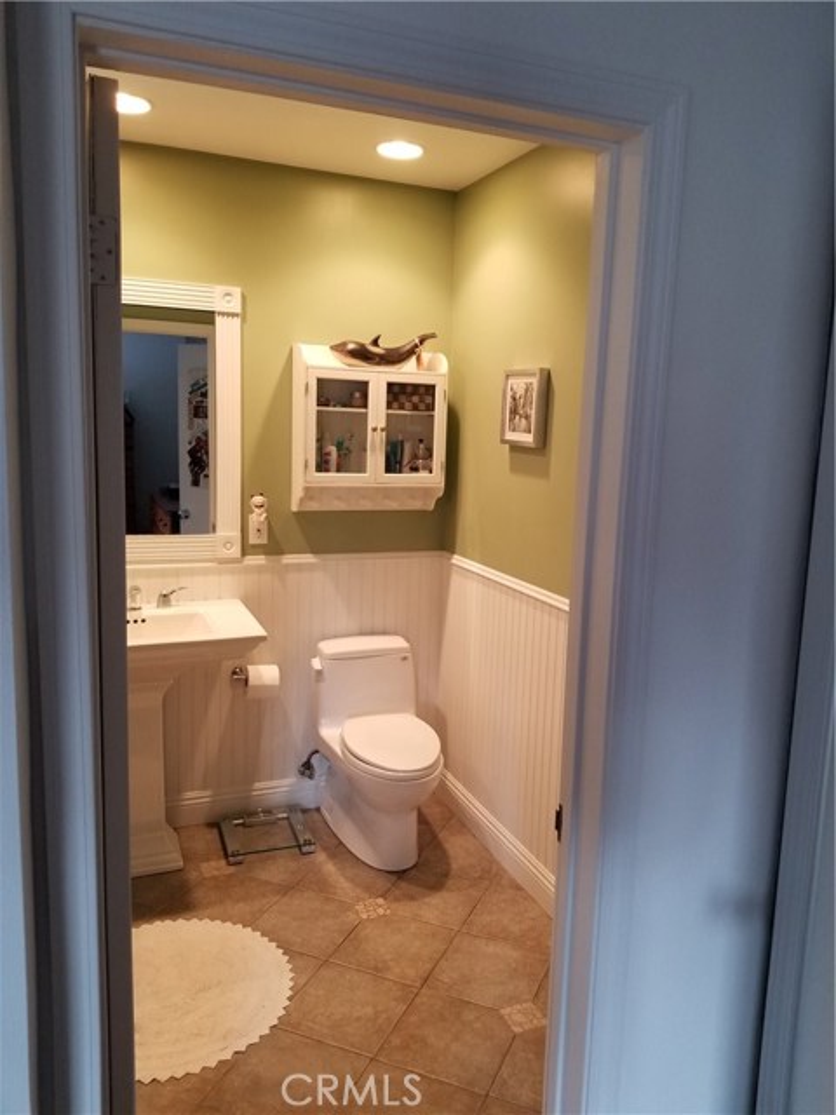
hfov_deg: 53.1
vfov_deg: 67.3
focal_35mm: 26
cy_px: 558
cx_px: 418
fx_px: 837
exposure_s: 1/30
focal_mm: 4.25
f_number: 1.7
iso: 160
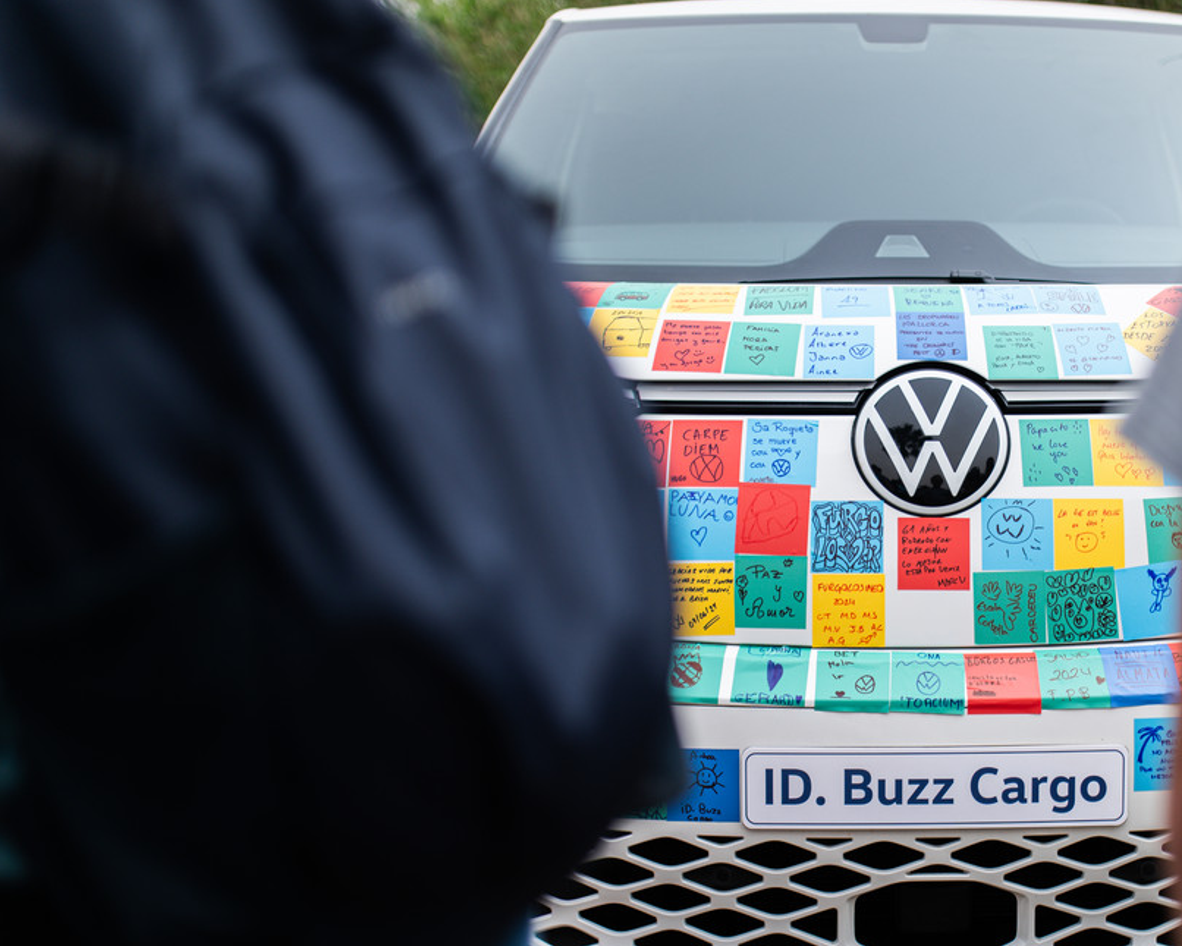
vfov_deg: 30.8
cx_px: 881
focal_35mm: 49
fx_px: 1714
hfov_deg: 37.2
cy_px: 537
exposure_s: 1/5000
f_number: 1.4
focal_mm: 35
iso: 125
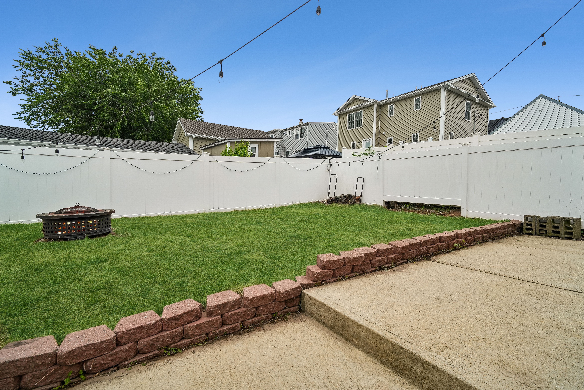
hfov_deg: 96.7
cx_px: 292
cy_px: 195
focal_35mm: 16
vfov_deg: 73.7
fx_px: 260
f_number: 8
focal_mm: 16
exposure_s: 1/500
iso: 400
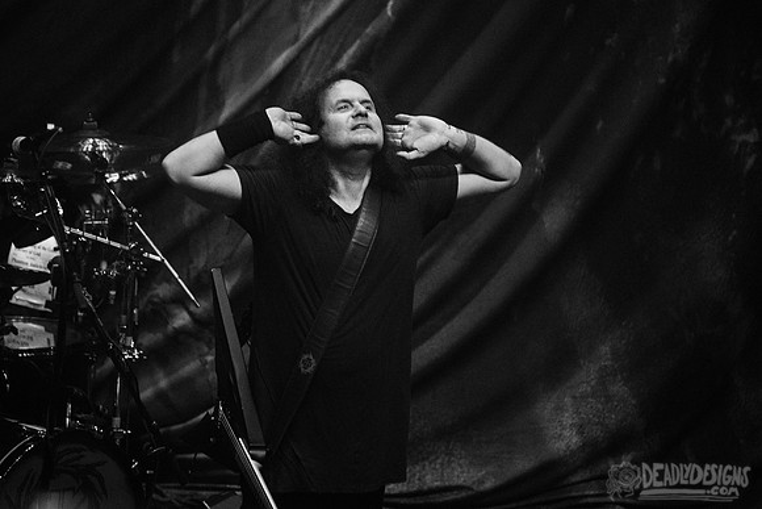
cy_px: 169
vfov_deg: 5.1
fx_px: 5670
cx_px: 352
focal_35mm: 268
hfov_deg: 7.7
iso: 3200
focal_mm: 200
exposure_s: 1/100
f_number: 3.2
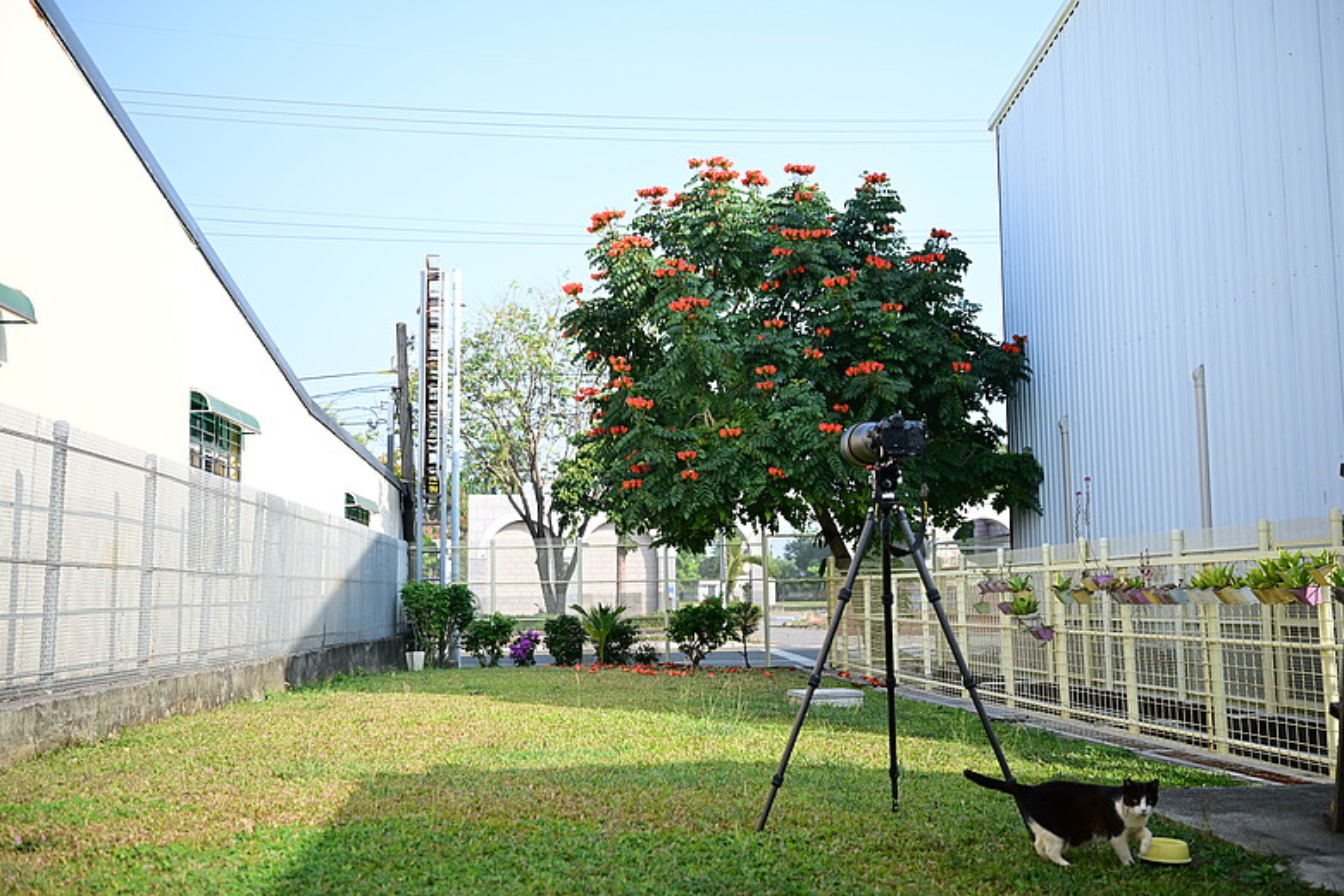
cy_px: 448
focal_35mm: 35
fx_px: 1307
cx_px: 672
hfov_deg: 54.4
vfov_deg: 37.9
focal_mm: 35
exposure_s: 1/2500
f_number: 2.8
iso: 400
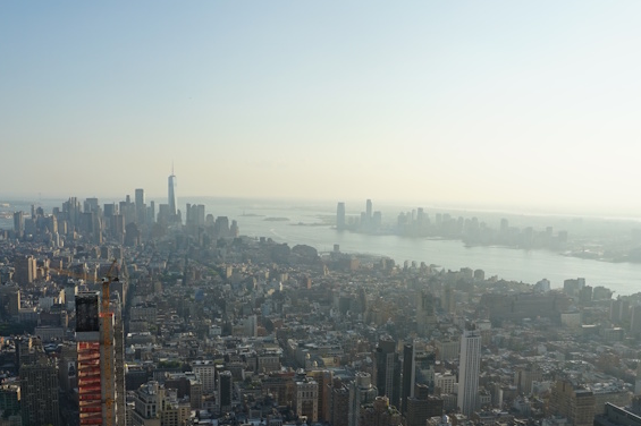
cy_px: 272
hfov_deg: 55.8
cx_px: 295
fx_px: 605
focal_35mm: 34
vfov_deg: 38.5
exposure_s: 1/125
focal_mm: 16
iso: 100
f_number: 11
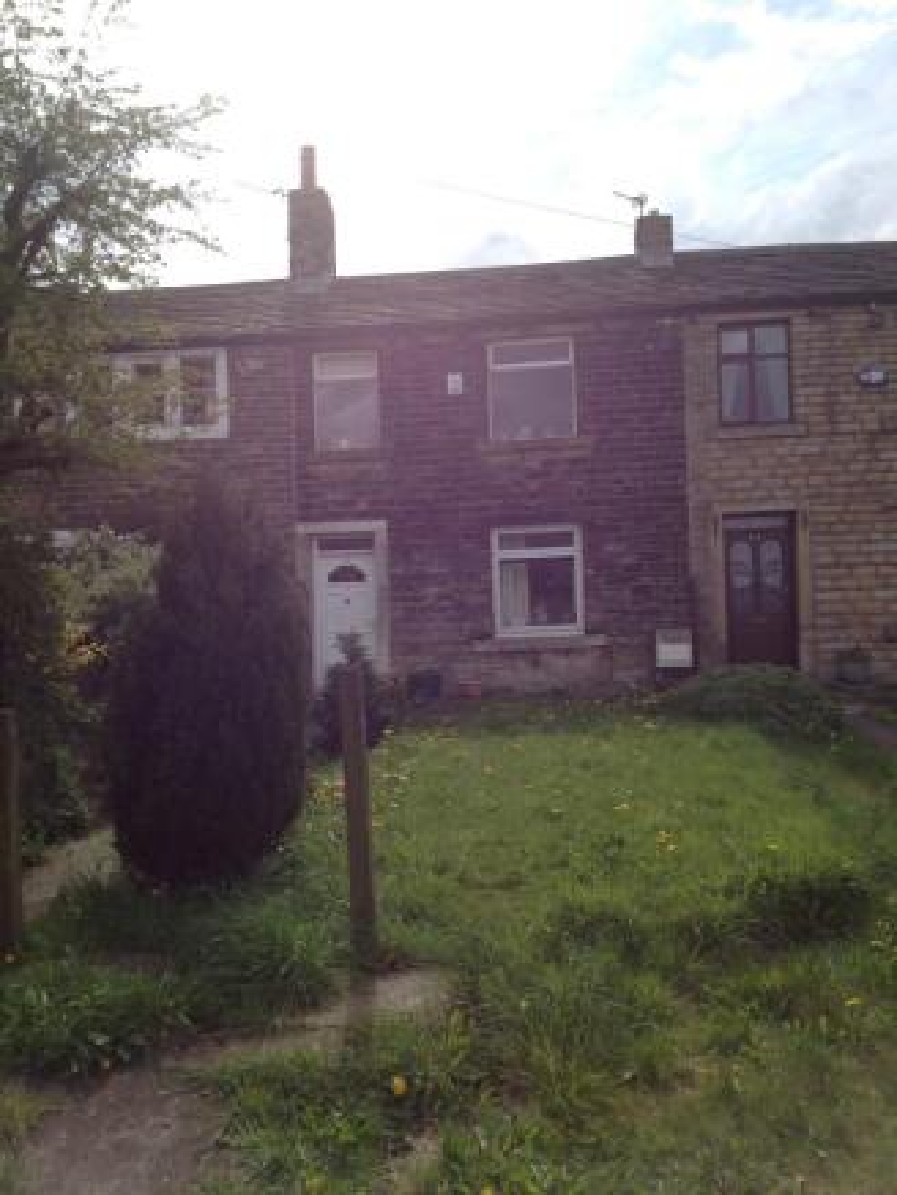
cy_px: 598
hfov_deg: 40.7
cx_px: 448
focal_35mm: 35
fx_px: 1209
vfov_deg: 52.6
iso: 64
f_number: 2.4
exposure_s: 1/1486
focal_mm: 4.28
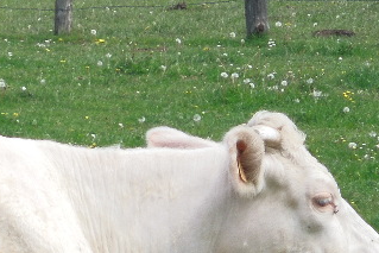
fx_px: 10595
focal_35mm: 1006
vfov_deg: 1.4
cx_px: -44
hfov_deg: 2.0
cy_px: 326
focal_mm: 48.8
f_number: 5.2
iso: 100
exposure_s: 1/320
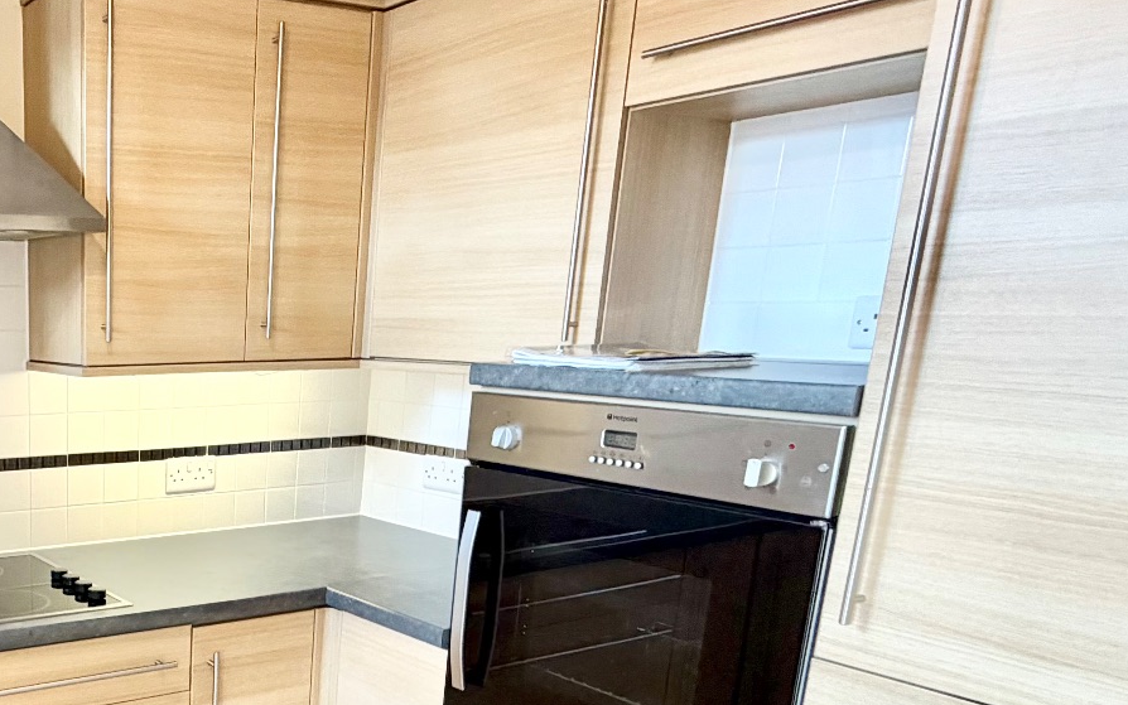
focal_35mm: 34
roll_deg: +0.2
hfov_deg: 49.3
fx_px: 1045
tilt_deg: -14.2
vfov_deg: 35.9
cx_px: 76
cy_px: 576
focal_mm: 2.22
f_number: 2.2
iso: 250
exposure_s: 1/50
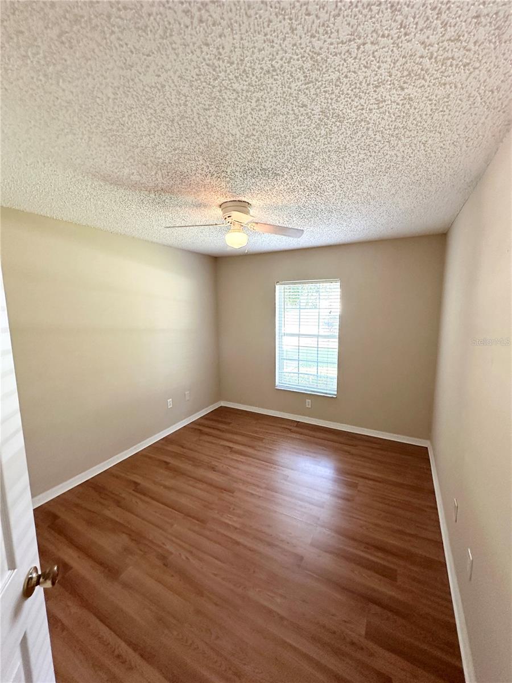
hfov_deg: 85.7
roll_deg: +0.6
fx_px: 276
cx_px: 256
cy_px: 342
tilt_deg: -6.1
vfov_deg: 102.1
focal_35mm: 14
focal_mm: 2.22
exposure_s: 1/120
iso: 320
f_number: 2.2
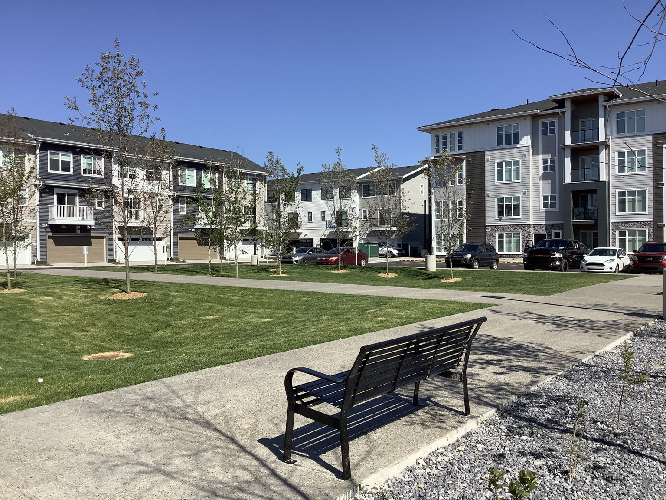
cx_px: 333
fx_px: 596
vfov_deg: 45.4
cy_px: 250
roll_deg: +0.9
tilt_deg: -1.6
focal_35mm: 31
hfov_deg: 58.4
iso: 25
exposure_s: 1/1664
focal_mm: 3.3
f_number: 2.4
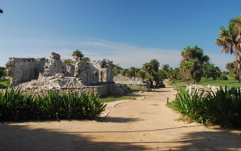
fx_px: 223
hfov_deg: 56.7
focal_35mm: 34
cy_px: 81
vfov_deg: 37.3
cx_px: 121
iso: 200
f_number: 9
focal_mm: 22
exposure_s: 1/100
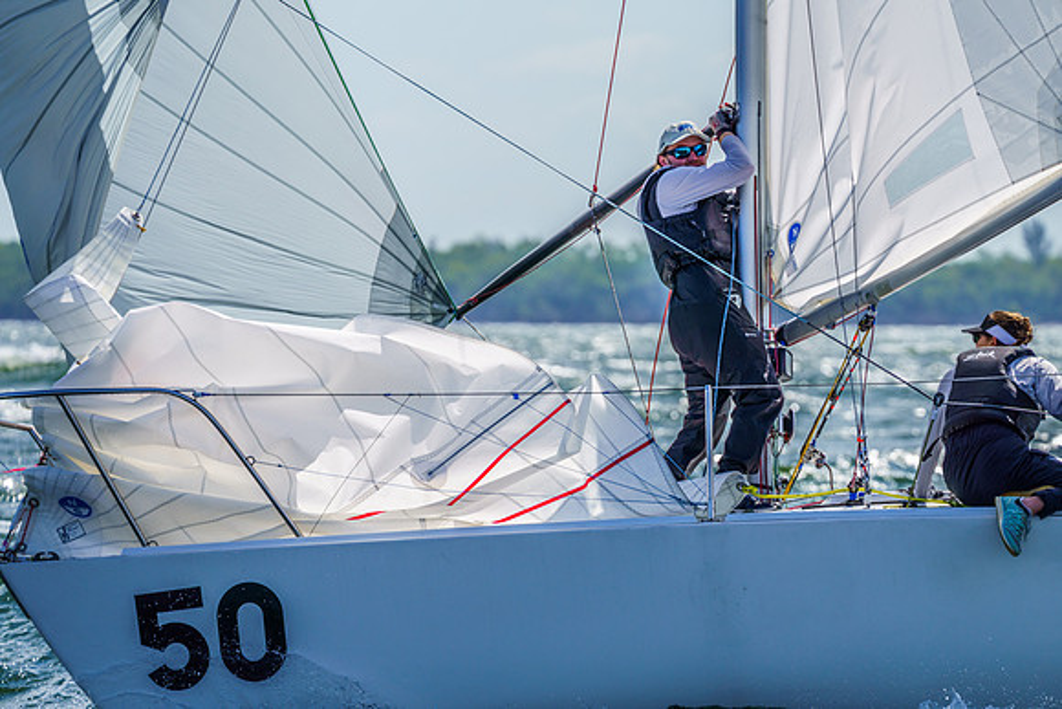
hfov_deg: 5.7
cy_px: 354
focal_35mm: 361
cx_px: 531
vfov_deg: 3.8
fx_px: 10649
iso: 160
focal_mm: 330
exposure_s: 1/1000
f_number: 8
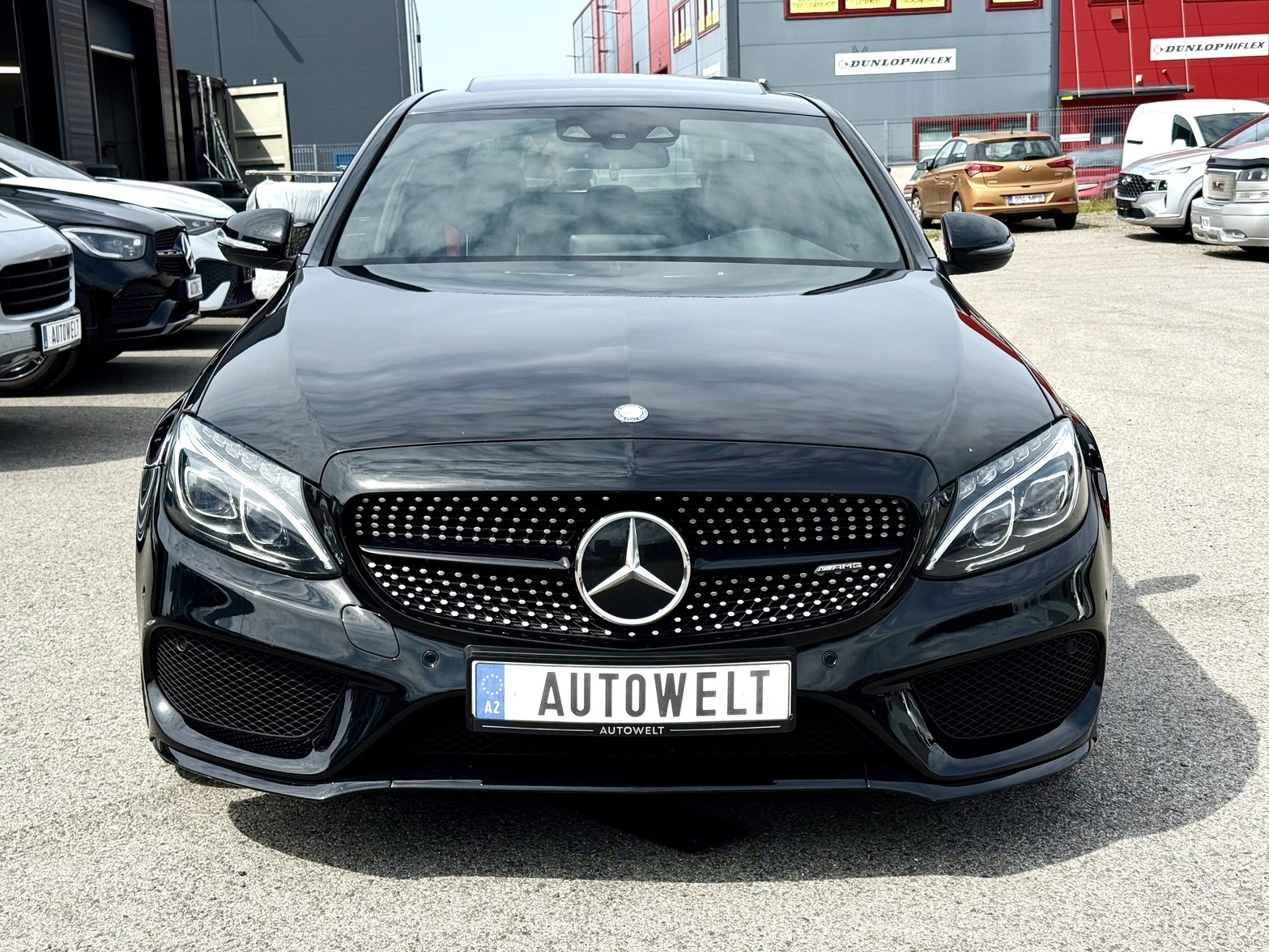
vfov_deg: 29.7
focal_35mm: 49
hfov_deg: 38.9
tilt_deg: -9.4
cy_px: 479
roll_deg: +1.9
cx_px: 626
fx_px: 1797
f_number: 1.78
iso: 64
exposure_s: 1/6024
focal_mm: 6.76
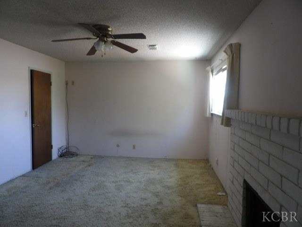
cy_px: 114
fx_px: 209
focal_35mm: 24
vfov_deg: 56.8
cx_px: 151
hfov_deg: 71.6
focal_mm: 4.3
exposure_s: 1/21
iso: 200
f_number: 2.8
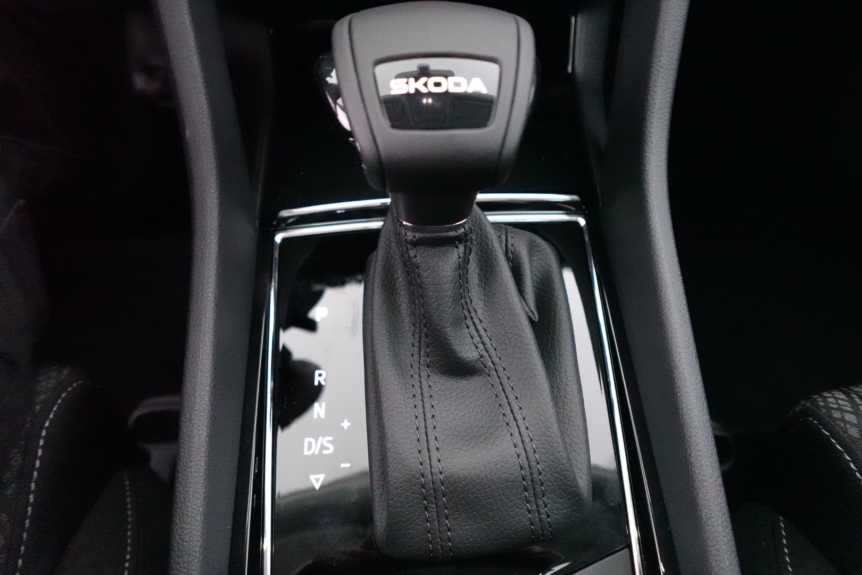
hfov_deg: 84.0
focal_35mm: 20
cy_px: 288
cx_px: 431
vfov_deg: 61.9
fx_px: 479
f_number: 2
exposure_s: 1/50
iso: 6400
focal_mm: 7.6
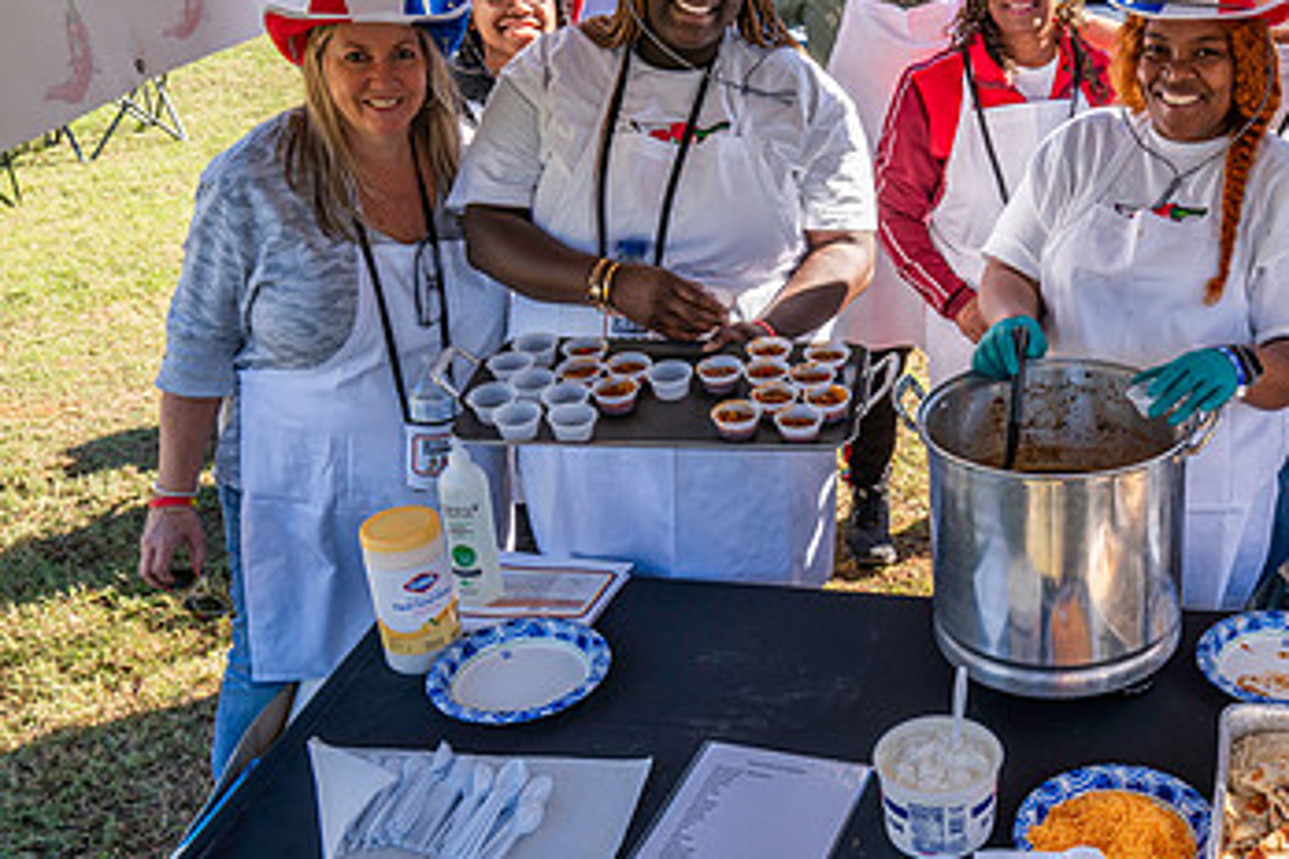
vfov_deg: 33.4
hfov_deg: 45.7
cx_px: 1052
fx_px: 1432
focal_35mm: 40
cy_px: 380
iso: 160
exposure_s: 1/125
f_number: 7.1
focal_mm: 24
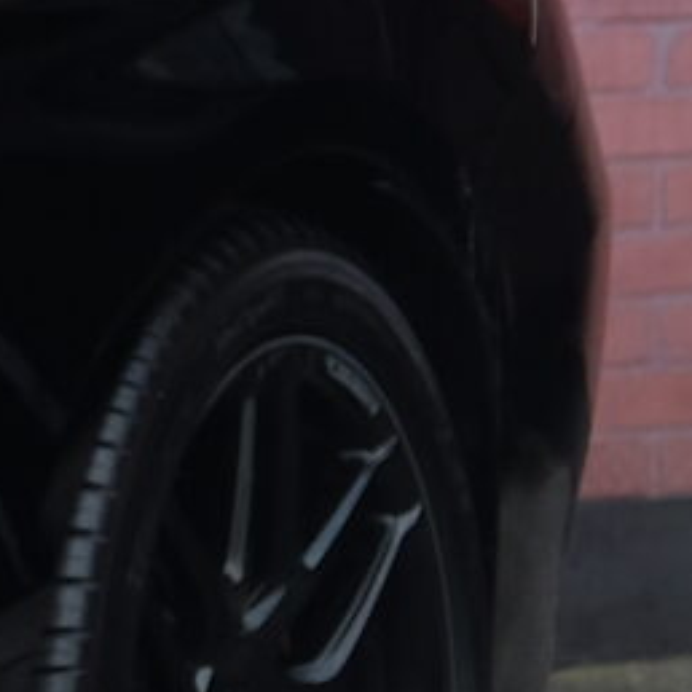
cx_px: -2637
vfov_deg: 2.5
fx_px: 15854
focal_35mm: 701
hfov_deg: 2.4
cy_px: 503
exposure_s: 1/300
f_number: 5.6
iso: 400
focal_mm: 55
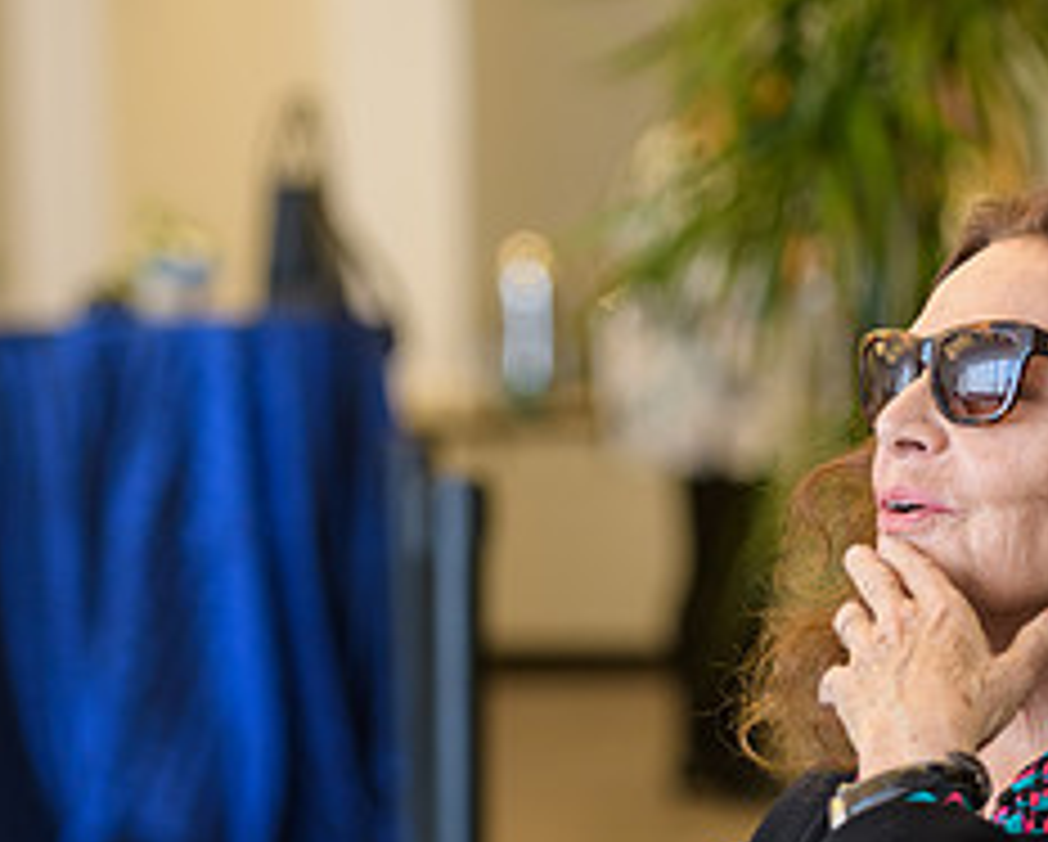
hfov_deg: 8.1
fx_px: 7391
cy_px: 651
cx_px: 567
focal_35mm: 238
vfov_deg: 6.5
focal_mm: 102
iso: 800
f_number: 3.2
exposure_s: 1/200
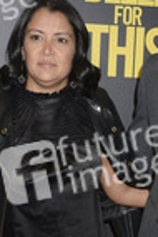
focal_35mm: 96
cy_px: 249
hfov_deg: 14.2
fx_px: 630
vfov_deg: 20.4
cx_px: 134
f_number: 5
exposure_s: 1/250
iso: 800
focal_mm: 34
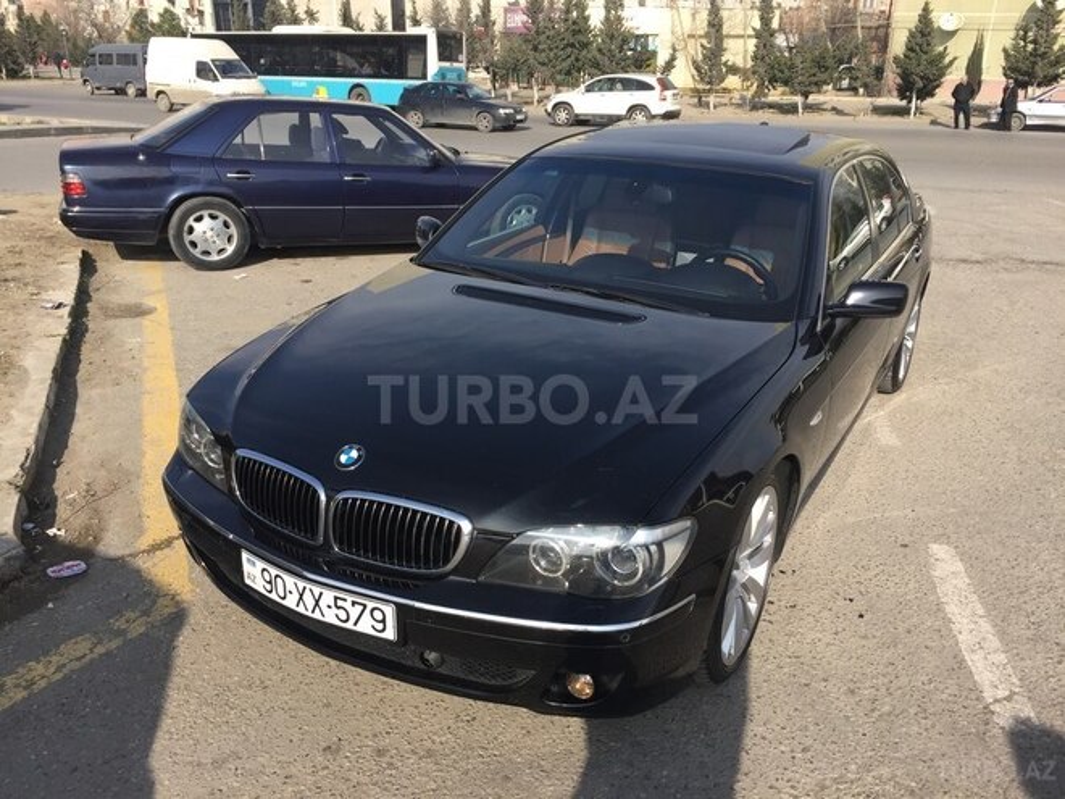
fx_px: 892
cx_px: 532
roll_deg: -0.8
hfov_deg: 61.7
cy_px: 400
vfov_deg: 48.2
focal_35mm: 29
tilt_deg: -22.4
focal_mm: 4.15
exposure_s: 1/1276
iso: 32
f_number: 2.2
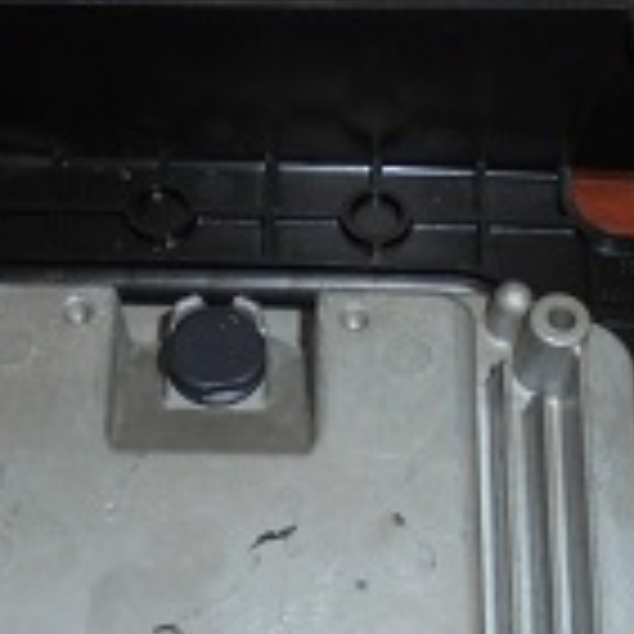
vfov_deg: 21.6
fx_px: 1575
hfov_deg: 22.8
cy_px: 701
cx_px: 339
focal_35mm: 76
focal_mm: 4.6
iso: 200
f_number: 3.5
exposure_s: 1/30
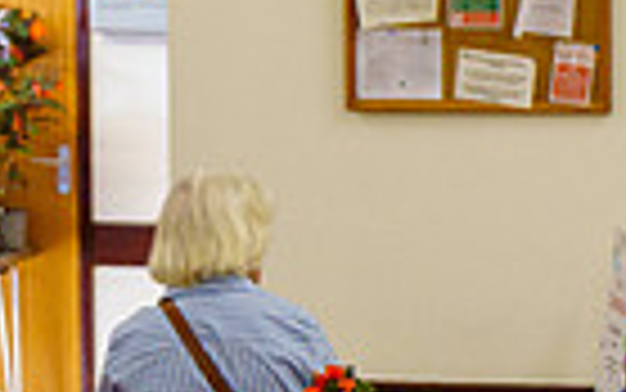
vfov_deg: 4.2
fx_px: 5240
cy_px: 845
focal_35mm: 307
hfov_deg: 6.8
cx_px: 450
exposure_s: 1/60
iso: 1250
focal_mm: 48
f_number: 5.6
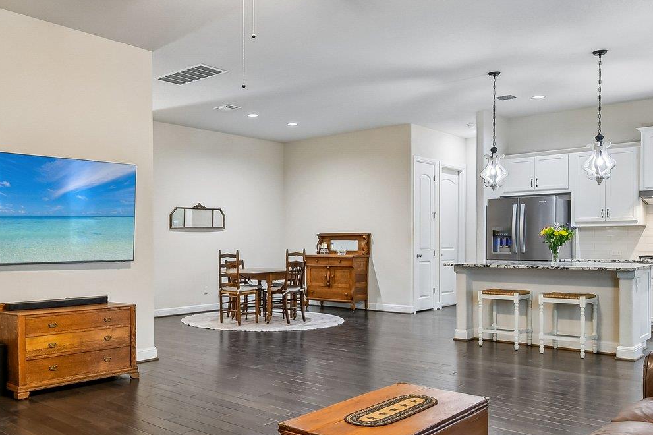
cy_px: 192
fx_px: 562
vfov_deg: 42.2
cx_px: 243
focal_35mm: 31
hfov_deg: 59.5
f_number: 8
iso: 400
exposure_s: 1/5
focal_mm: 10
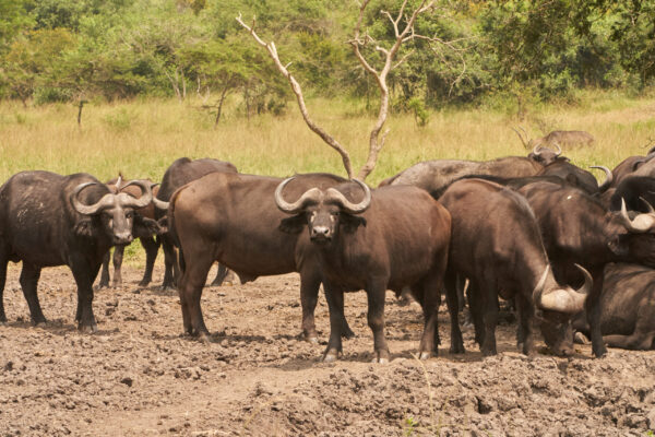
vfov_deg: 6.9
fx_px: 3639
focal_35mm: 200
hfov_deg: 10.3
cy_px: 218
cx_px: 328
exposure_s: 1/320
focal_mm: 200
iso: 2500
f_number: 20
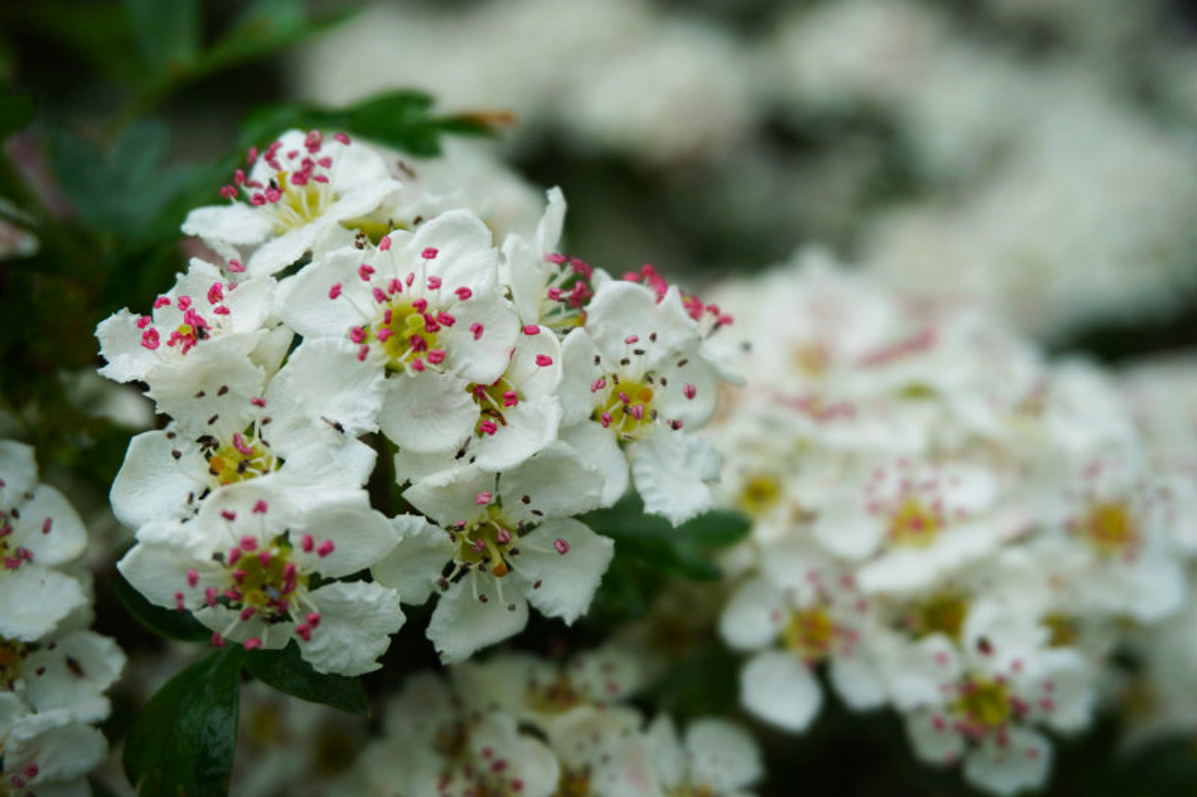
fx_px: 1745
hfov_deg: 37.9
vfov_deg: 25.7
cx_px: 598
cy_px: 398
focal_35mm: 52
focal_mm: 35
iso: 100
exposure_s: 1/160
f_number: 5.6
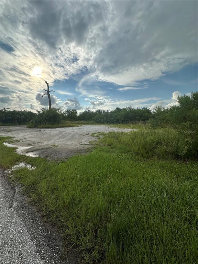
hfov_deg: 85.7
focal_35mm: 14
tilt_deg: -6.0
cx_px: 99
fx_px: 107
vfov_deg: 102.1
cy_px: 132
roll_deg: -0.2
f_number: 2.2
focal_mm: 2.22
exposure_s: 1/3731
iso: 50
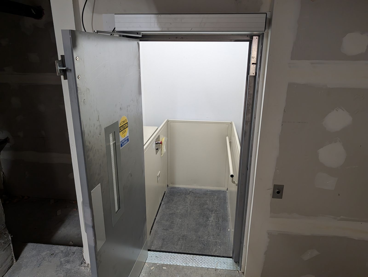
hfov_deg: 71.5
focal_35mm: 24
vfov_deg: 56.9
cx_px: 184
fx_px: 256
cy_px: 138
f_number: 1.68
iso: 360
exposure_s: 1/60
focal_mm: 6.9
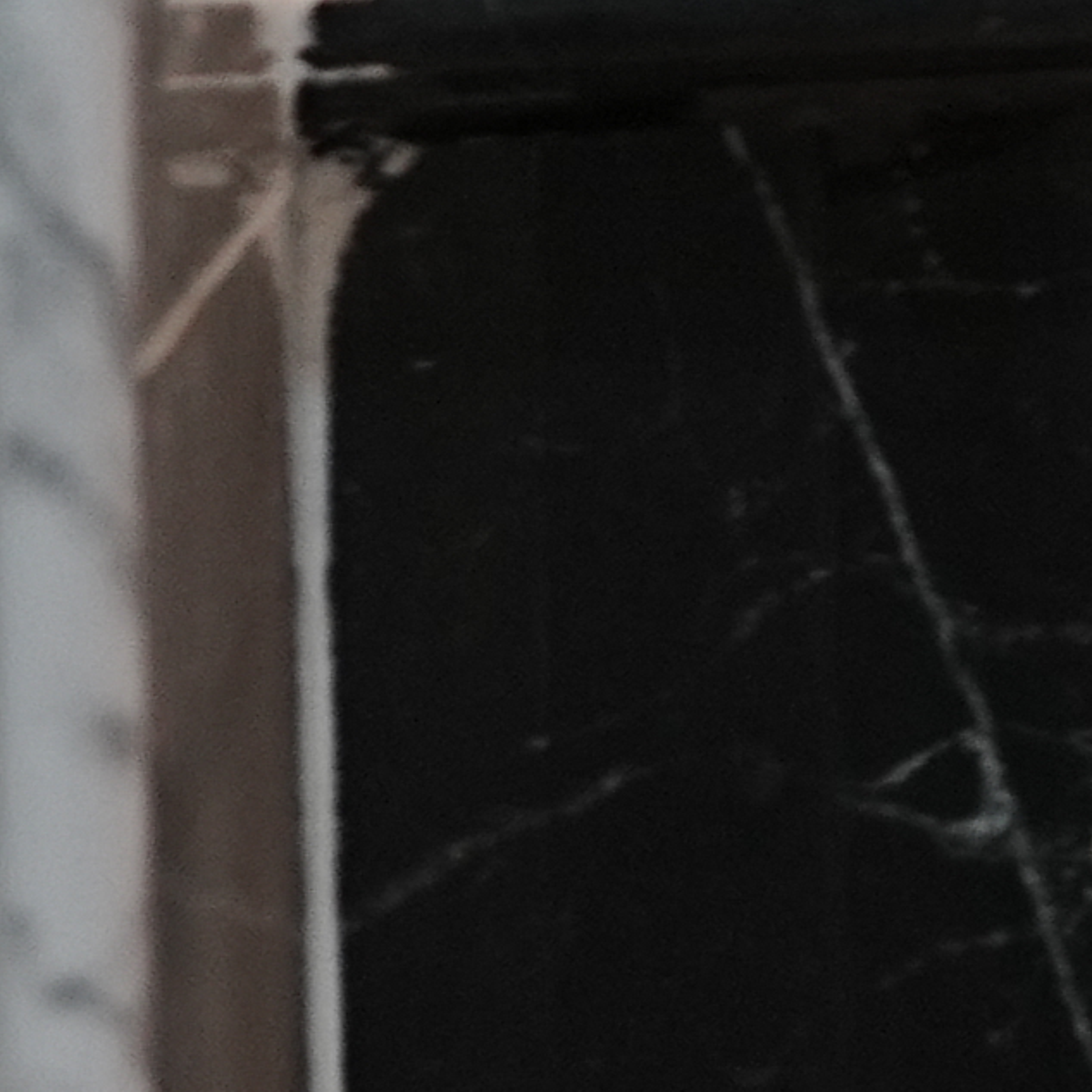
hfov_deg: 6.0
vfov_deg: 9.1
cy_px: -441
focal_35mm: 188
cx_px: 5522
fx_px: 6710
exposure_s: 1/90
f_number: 4.5
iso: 320
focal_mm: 20
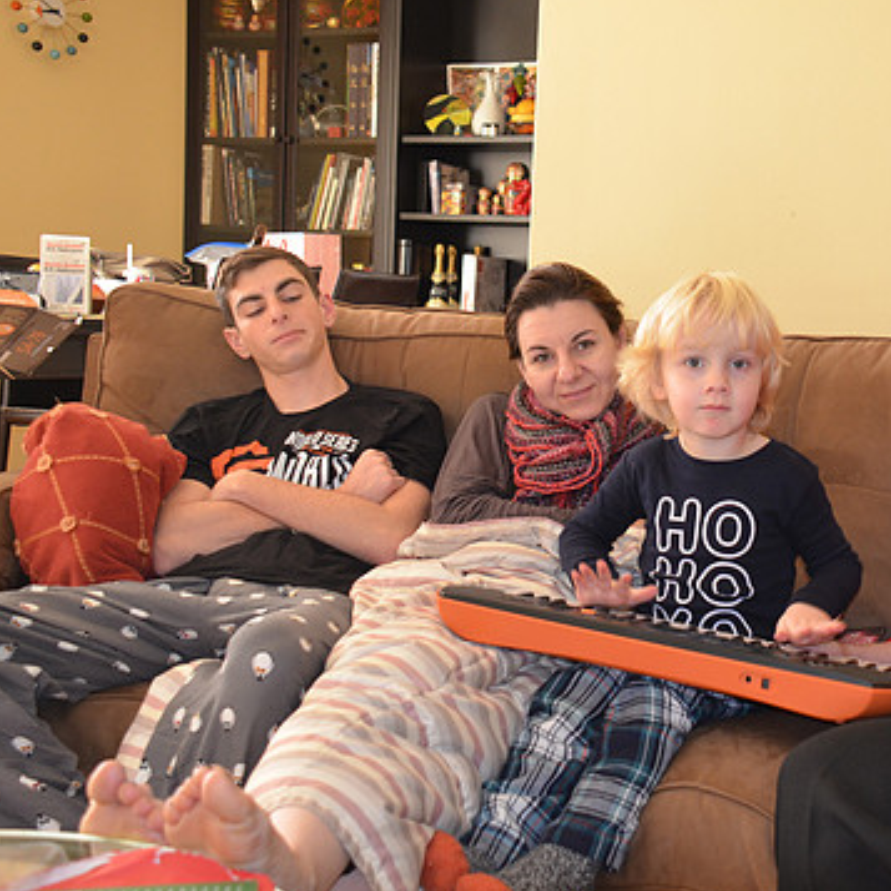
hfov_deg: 32.1
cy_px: 427
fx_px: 1505
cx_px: 704
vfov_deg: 33.0
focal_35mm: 52
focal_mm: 25
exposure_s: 1/60
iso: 800
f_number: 4
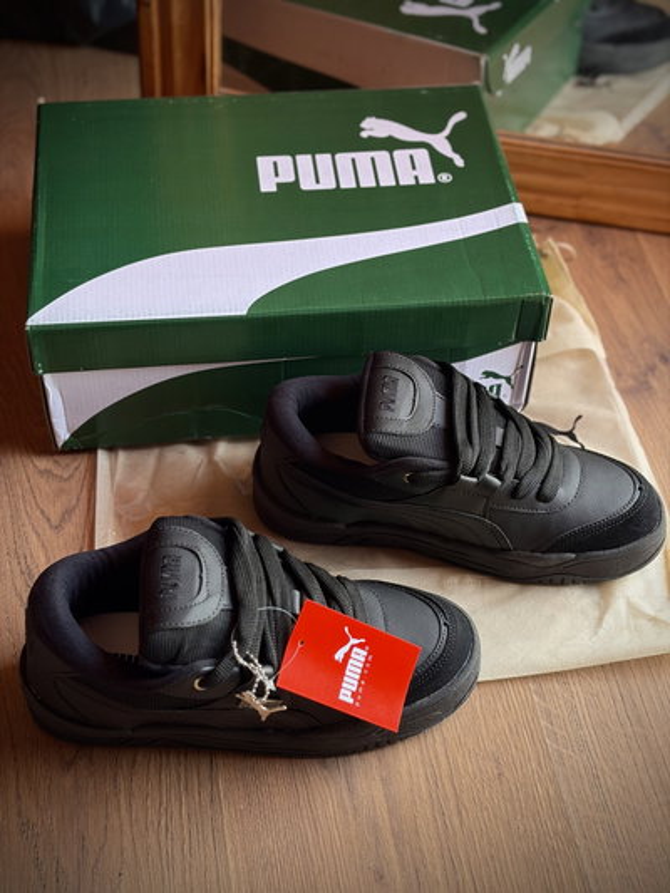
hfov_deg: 28.0
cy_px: 446
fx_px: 1341
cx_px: 335
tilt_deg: -49.8
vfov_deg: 36.8
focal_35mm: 52
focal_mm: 5.96
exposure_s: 1/60
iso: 125
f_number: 1.6
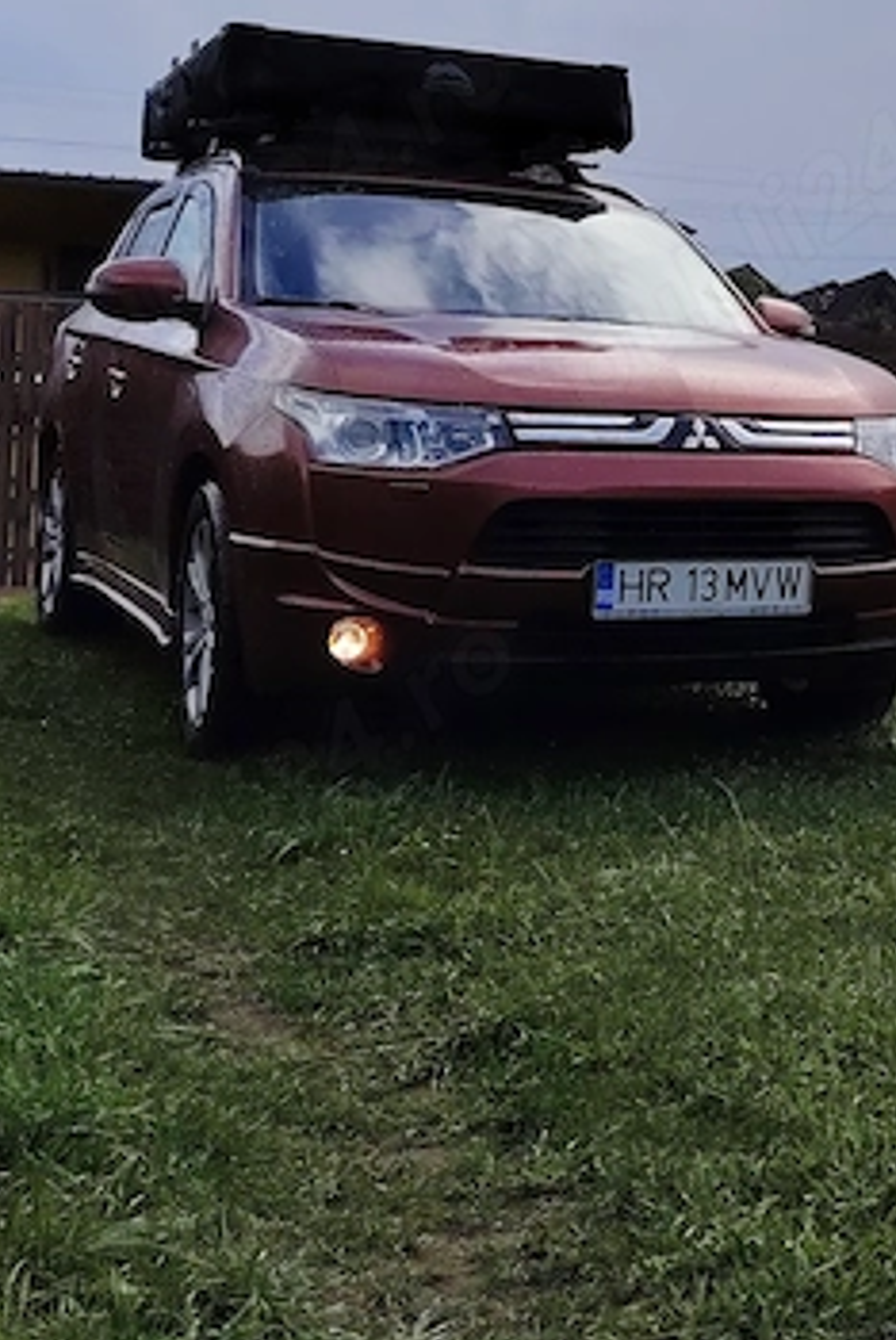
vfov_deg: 34.4
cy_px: 348
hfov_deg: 22.0
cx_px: 1072
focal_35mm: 57
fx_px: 2124
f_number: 1.75
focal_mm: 5.25
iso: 100
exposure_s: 1/1012
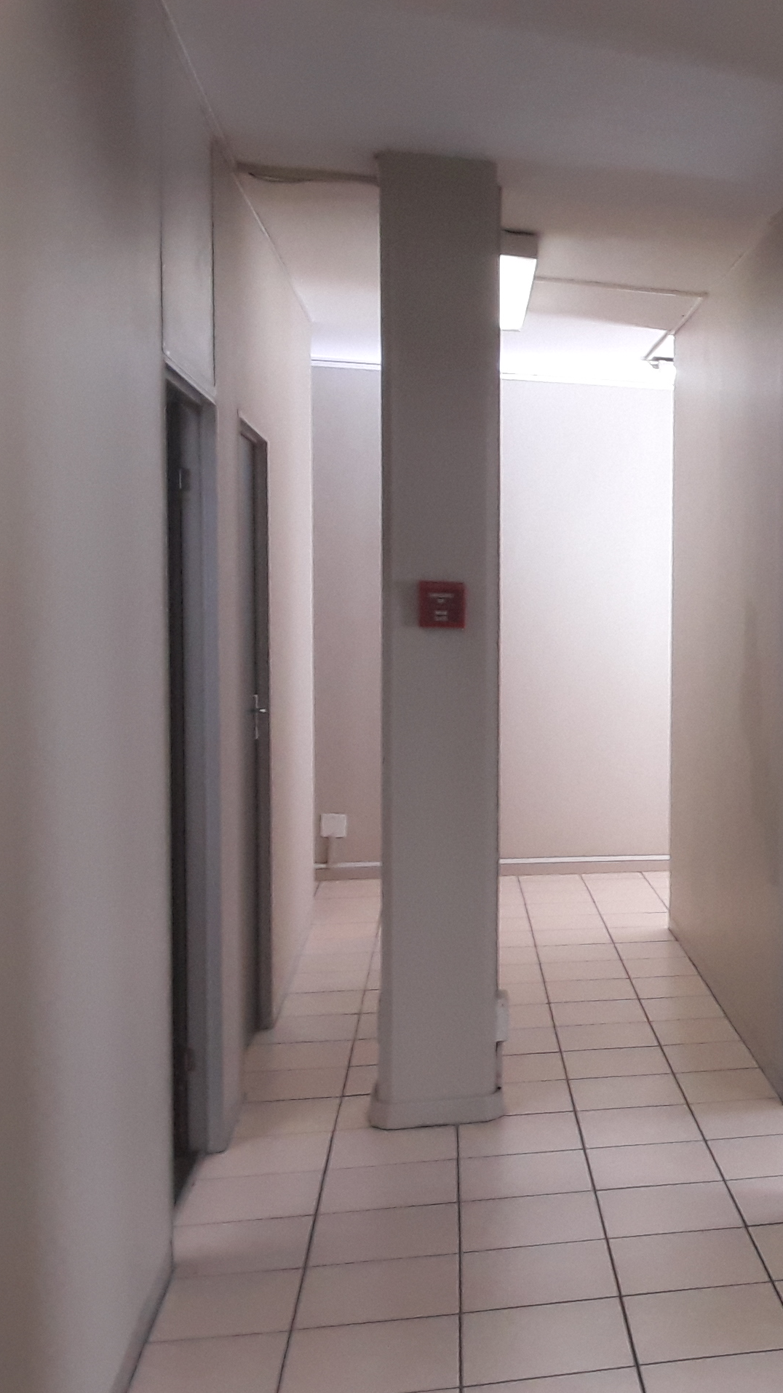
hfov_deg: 24.6
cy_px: 698
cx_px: 929
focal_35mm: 44
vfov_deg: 46.4
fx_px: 1625
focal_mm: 2.2
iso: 100
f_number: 1.9
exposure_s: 1/50
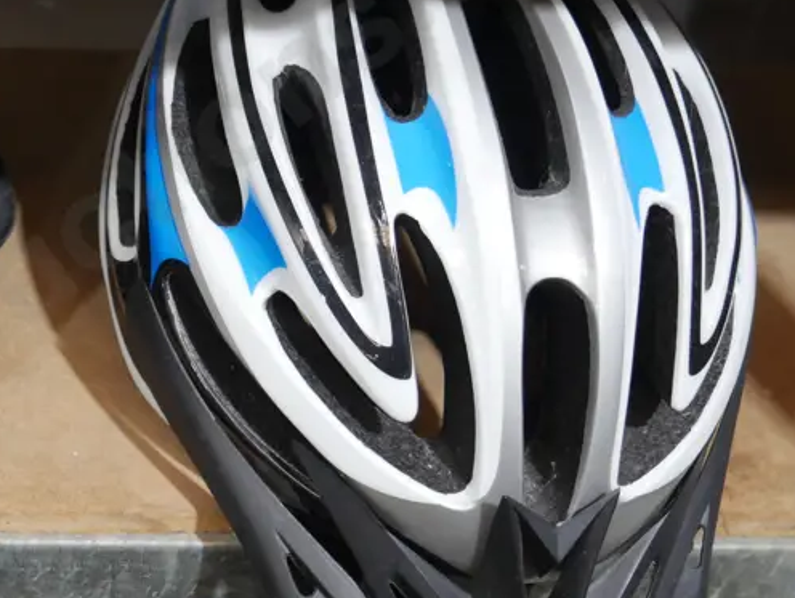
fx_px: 1517
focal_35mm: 66
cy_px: 272
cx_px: 43
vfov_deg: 22.3
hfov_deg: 28.0
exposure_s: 1/60
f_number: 3.6
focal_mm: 16
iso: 1000
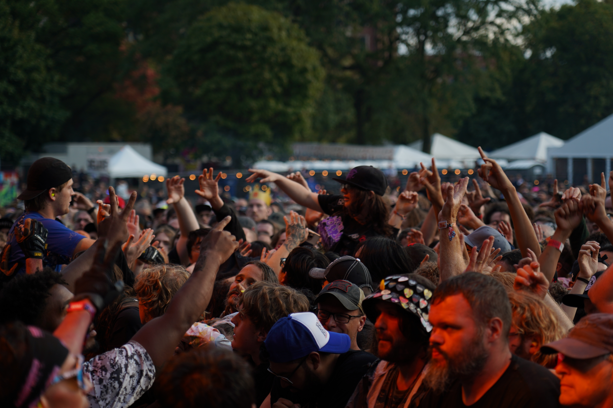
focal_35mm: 105
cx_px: 306
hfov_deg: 19.5
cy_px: 204
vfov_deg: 13.0
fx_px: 1788
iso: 100
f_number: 4
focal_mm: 105
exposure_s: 1/125
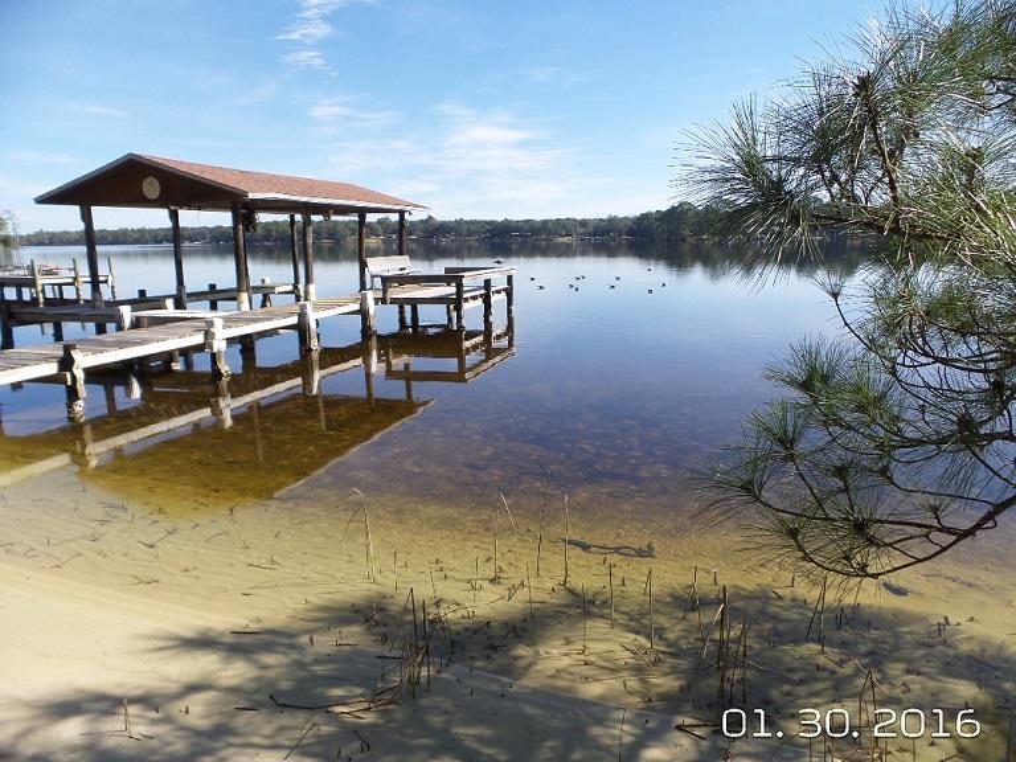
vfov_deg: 58.9
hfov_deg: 73.9
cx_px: 508
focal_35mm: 23
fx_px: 675
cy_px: 381
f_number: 4
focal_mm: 4.1
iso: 100
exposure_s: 1/640
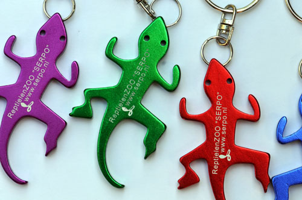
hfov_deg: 13.1
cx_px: 151
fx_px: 1320
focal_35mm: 158
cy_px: 100
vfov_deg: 8.7
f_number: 9
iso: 200
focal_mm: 105
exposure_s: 1/125
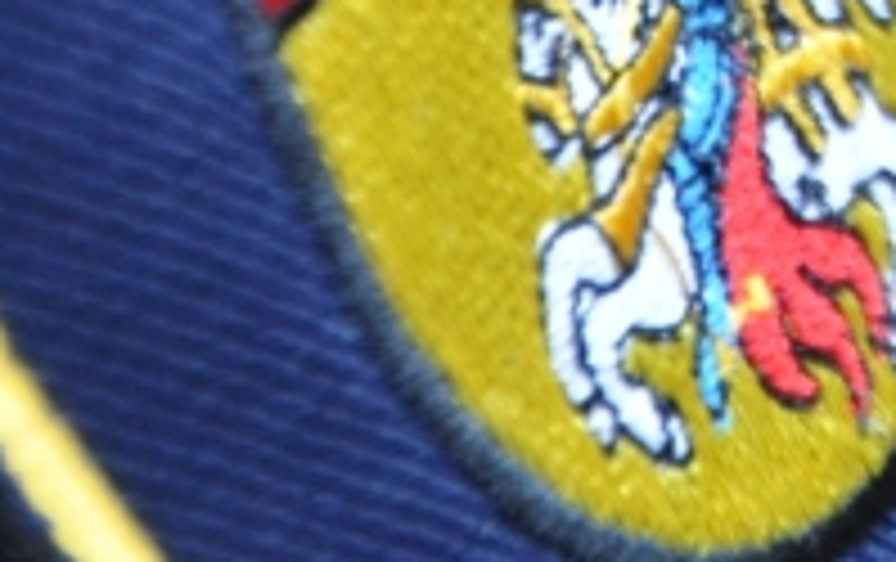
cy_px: -589
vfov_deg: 1.6
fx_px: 20140
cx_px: 1117
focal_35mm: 824
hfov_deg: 2.5
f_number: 5.6
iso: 800
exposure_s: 1/30
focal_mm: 105
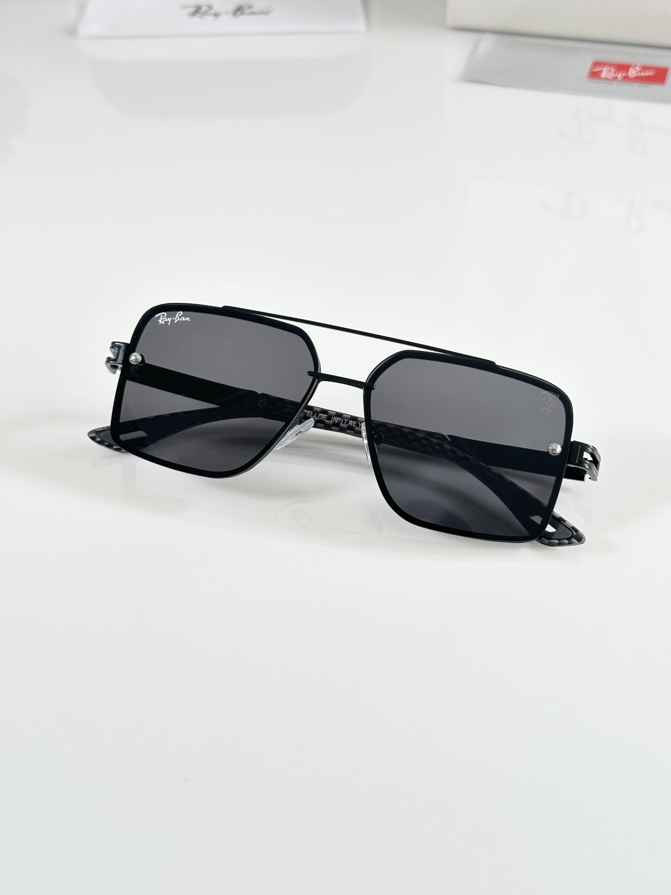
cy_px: 448
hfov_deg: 30.3
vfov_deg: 39.7
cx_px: 336
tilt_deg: -38.1
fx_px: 1241
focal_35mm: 48
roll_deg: +1.2
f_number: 1.78
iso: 80
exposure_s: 1/121
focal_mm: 6.86
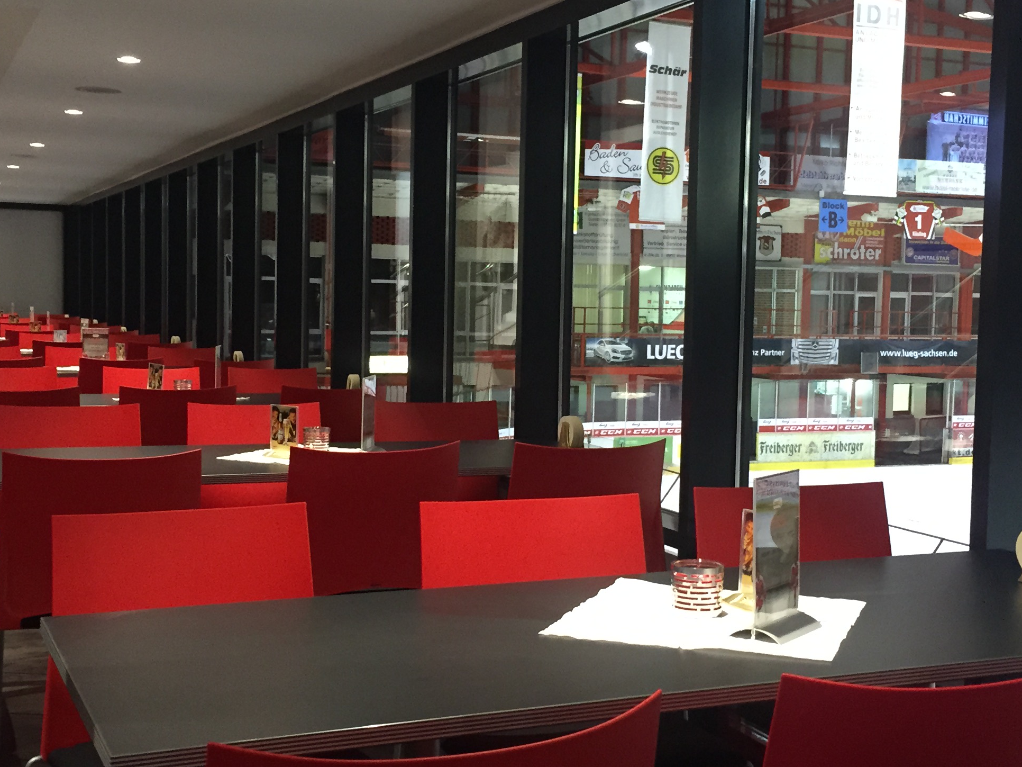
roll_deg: -1.6
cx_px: 528
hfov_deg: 38.9
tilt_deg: -2.4
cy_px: 385
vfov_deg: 29.7
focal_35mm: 49
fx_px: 1447
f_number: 2.2
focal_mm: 4.15
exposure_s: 1/17
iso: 250
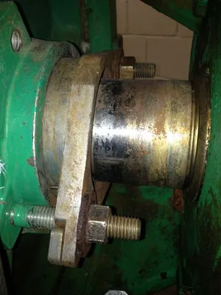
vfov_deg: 52.6
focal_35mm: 35
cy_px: 148
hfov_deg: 40.7
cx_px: 110
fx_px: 298
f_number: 2.4
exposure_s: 1/31
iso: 50
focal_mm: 4.28
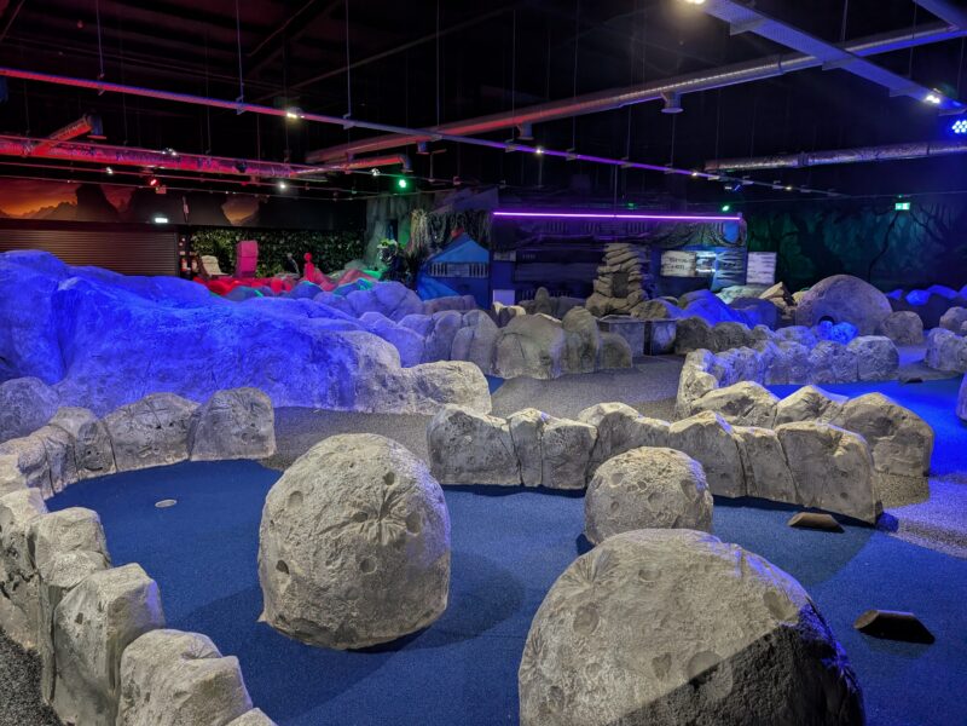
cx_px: 484
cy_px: 363
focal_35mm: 24
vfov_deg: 56.8
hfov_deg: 71.6
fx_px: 670
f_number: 1.68
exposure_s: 1/34.5
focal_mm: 6.9
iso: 370
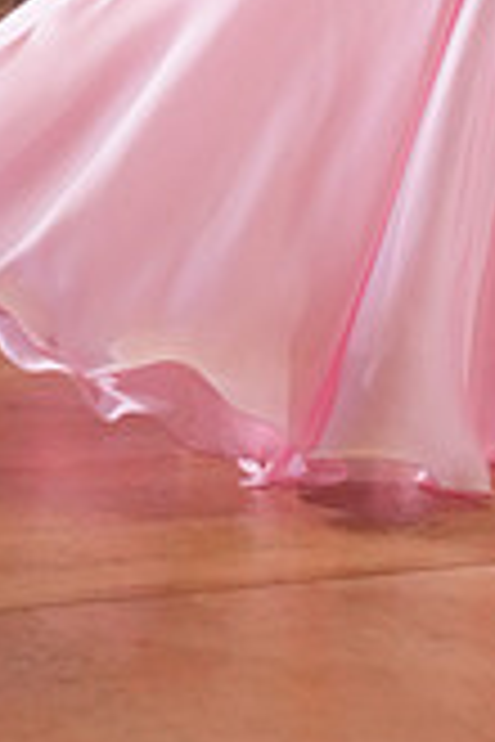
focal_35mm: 165
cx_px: 749
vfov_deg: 11.7
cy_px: -486
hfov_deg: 8.1
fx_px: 3403
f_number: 4
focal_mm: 47
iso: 2500
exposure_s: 1/500
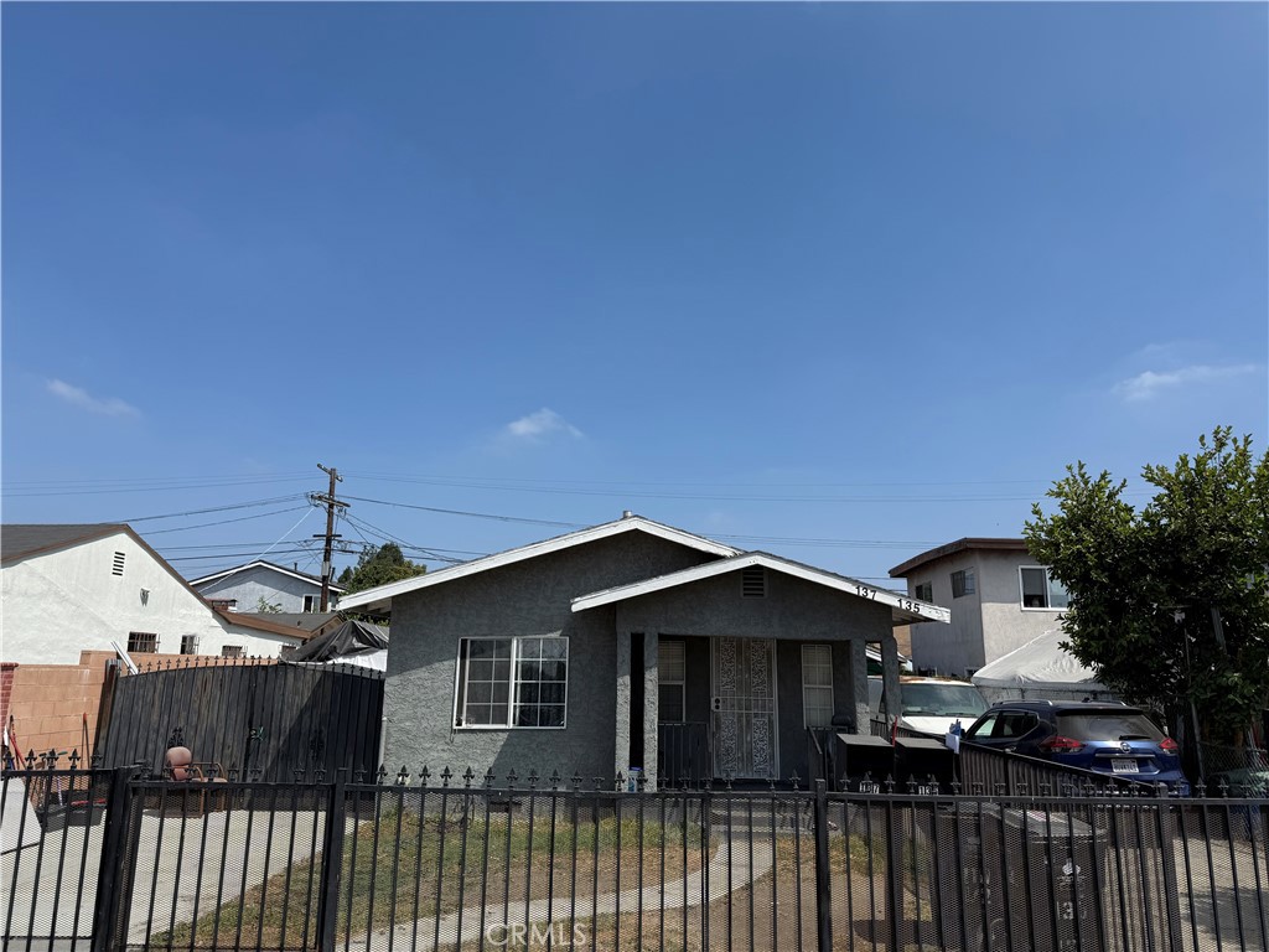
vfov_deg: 56.8
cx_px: 634
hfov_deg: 71.6
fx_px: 880
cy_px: 476
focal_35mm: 24
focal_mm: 6.76
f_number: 1.78
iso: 80
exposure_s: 1/5714
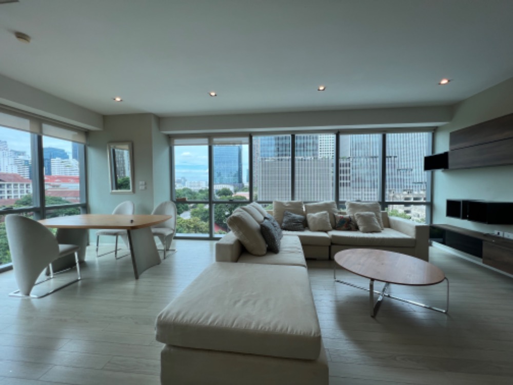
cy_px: 192
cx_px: 256
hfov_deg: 106.2
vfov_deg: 89.9
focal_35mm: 13
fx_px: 193
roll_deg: +0.2
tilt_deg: -1.6
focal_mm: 1.57
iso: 32
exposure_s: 1/223
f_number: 1.8
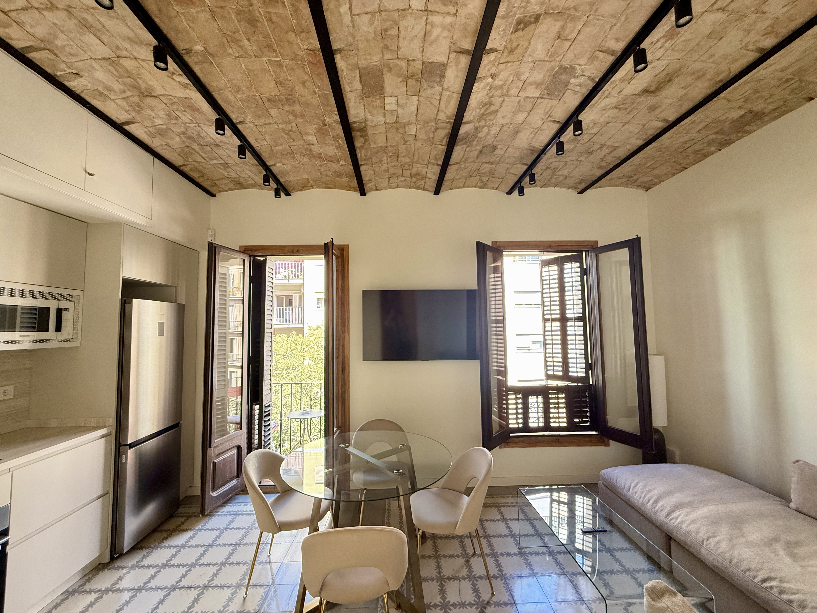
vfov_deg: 85.7
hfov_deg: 102.1
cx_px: 408
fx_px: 330
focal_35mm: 14
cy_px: 306
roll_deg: +1.2
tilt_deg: +4.7
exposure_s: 1/99
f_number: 2.2
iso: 200
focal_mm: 2.22
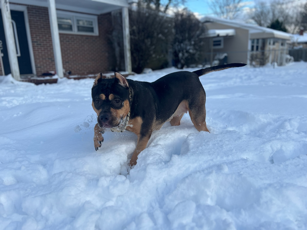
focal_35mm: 26
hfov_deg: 67.3
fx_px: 231
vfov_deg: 53.1
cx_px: 154
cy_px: 115
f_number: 1.5
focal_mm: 5.7
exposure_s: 1/3077
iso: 50
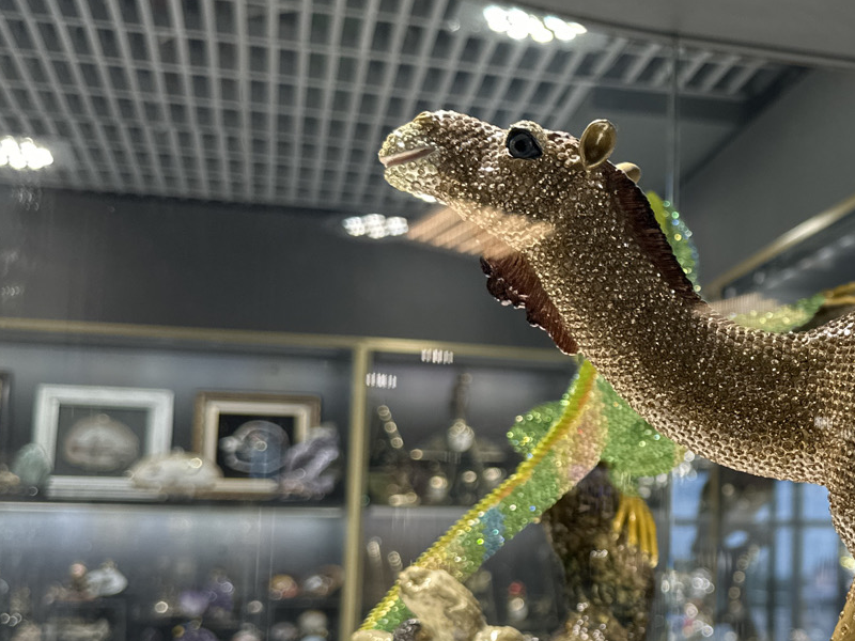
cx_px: 850
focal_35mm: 60
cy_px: 396
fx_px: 1482
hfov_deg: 30.0
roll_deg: -1.0
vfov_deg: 24.4
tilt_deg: +5.2
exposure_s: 1/125
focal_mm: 6.86
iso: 64
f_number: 1.78
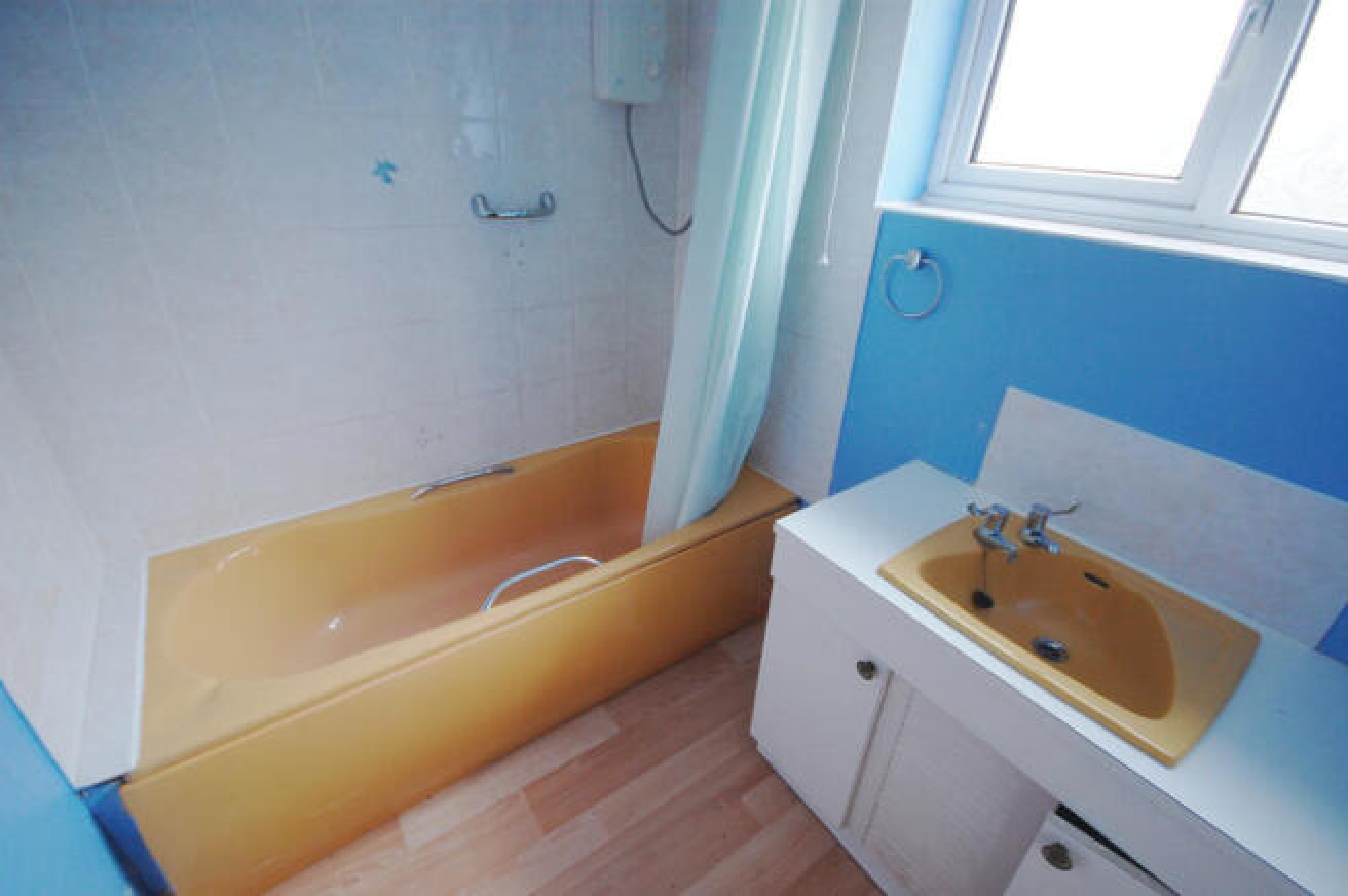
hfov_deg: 95.0
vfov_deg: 71.9
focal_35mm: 16
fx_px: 617
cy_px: 448
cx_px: 674
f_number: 4.2
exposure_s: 1/6
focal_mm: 11
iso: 200
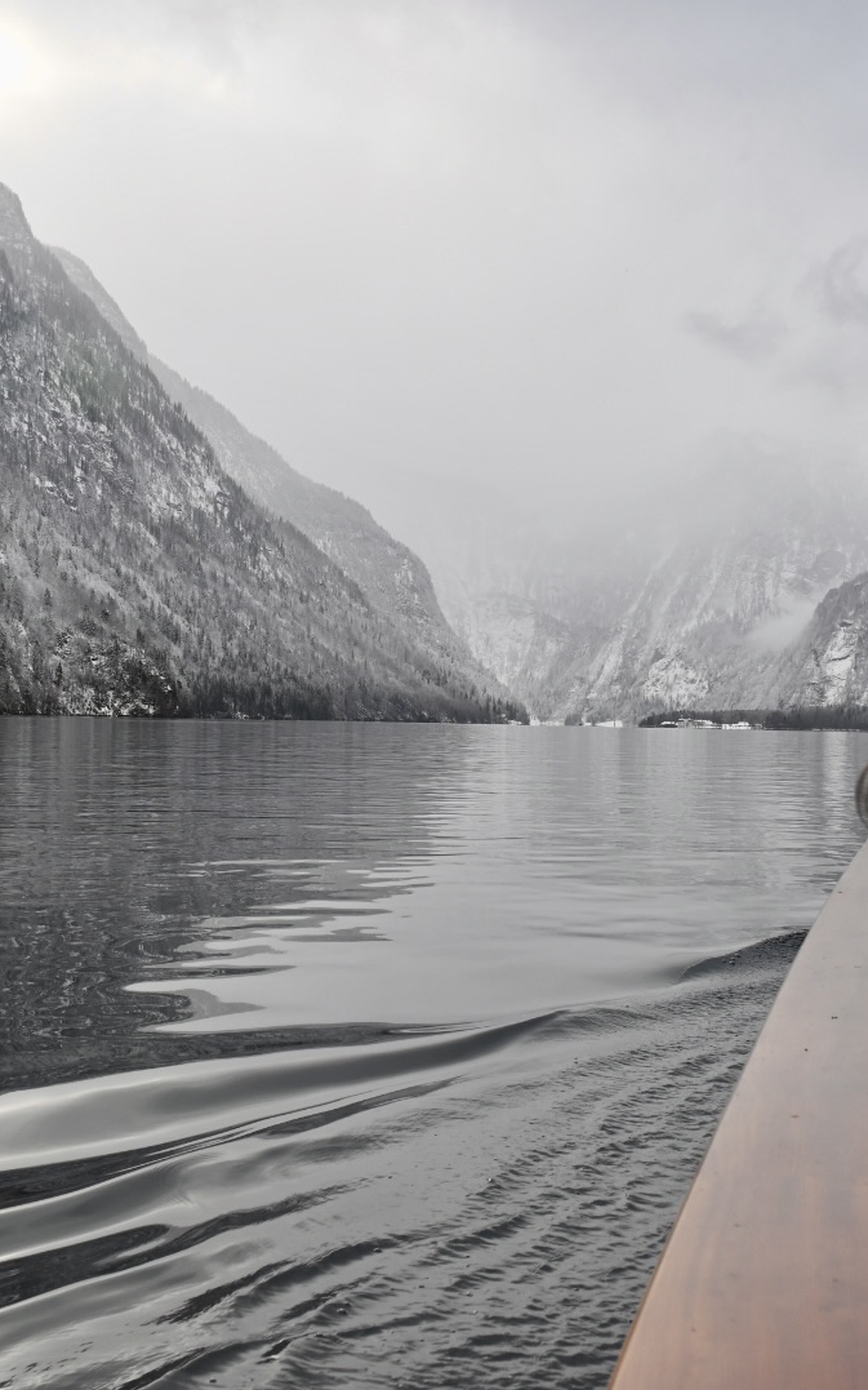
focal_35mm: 46
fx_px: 1741
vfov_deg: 43.5
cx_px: 348
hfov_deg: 27.9
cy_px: 694
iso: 100
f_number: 6.3
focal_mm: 20
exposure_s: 1/320
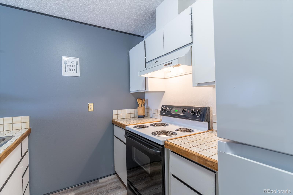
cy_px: 98
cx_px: 146
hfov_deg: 93.3
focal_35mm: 17
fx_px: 138
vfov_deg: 70.4
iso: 320
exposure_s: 1/30
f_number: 8
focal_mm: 17
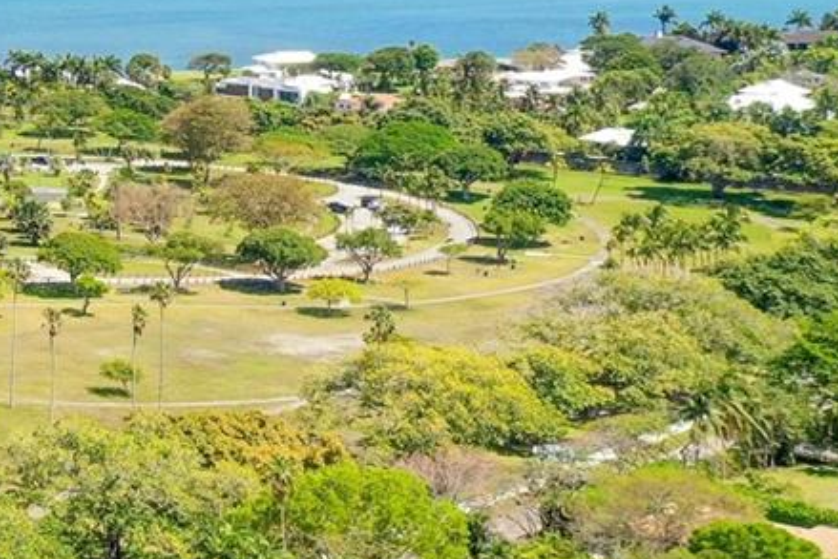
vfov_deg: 13.0
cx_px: -664
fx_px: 2375
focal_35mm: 102
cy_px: -170
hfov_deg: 16.7
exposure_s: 1/320
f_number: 5.6
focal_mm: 10.26
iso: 100
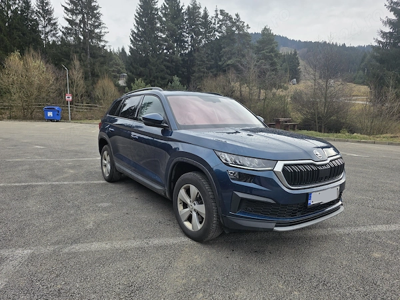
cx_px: 200
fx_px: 266
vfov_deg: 58.9
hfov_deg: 73.9
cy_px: 150
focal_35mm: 23
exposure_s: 1/370
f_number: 1.7
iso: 25
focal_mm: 6.3
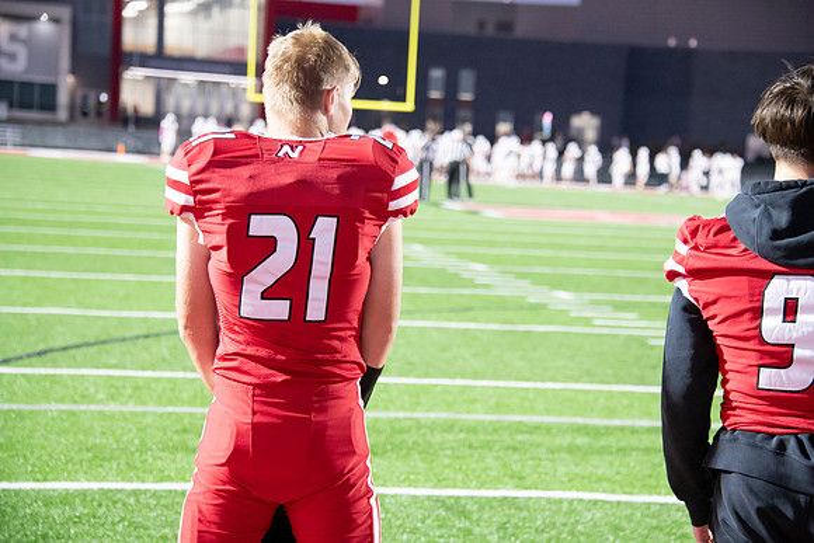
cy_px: 272
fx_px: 2375
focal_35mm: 105
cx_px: 407
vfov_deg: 13.0
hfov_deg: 19.5
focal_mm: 105
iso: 8000
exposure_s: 1/125
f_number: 5.6
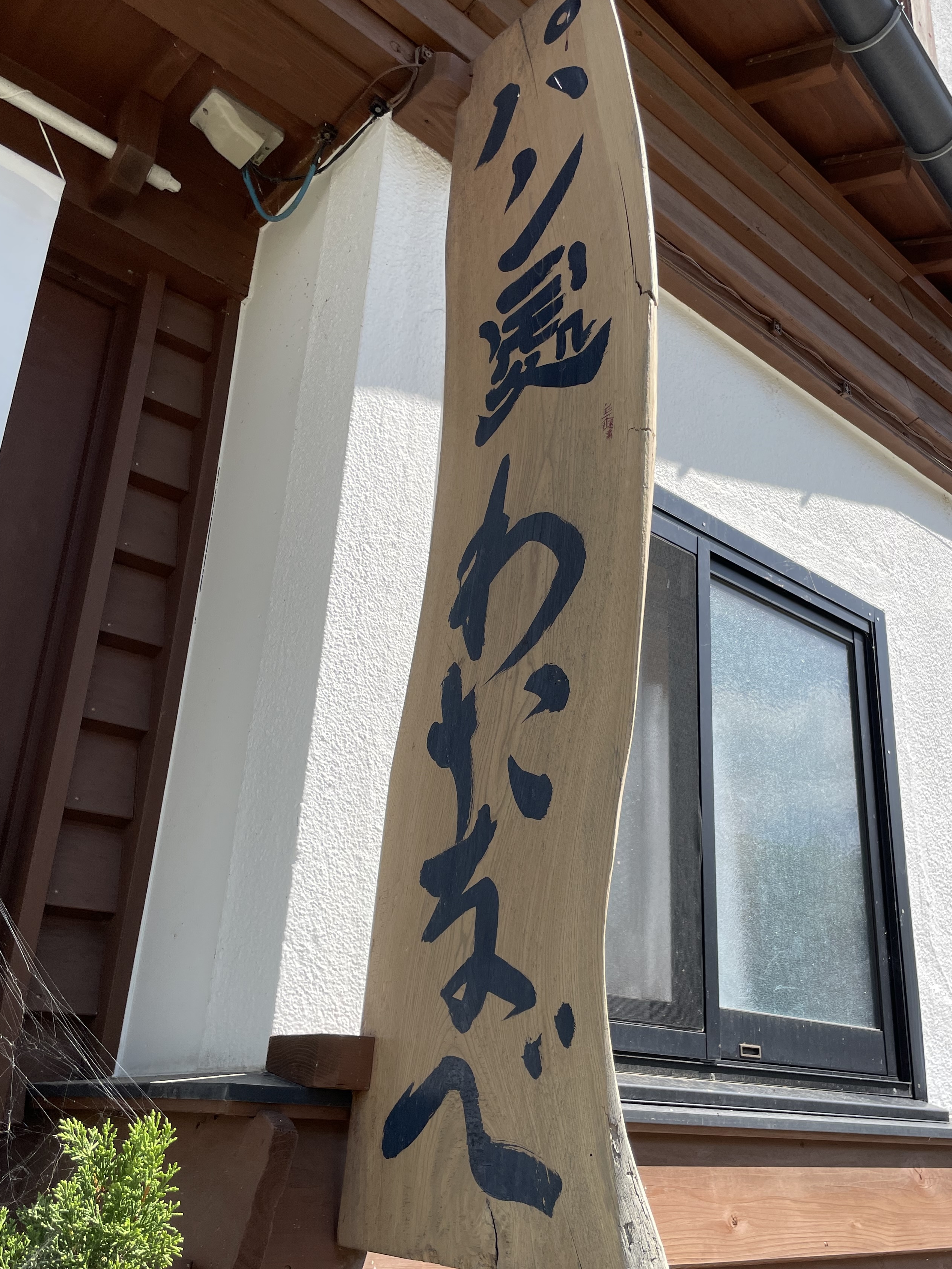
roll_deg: -3.6
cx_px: 521
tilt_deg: +18.5
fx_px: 1137
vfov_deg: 58.3
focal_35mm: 31
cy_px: 681
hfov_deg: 45.4
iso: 32
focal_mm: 4.2
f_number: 1.6
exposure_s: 1/1984
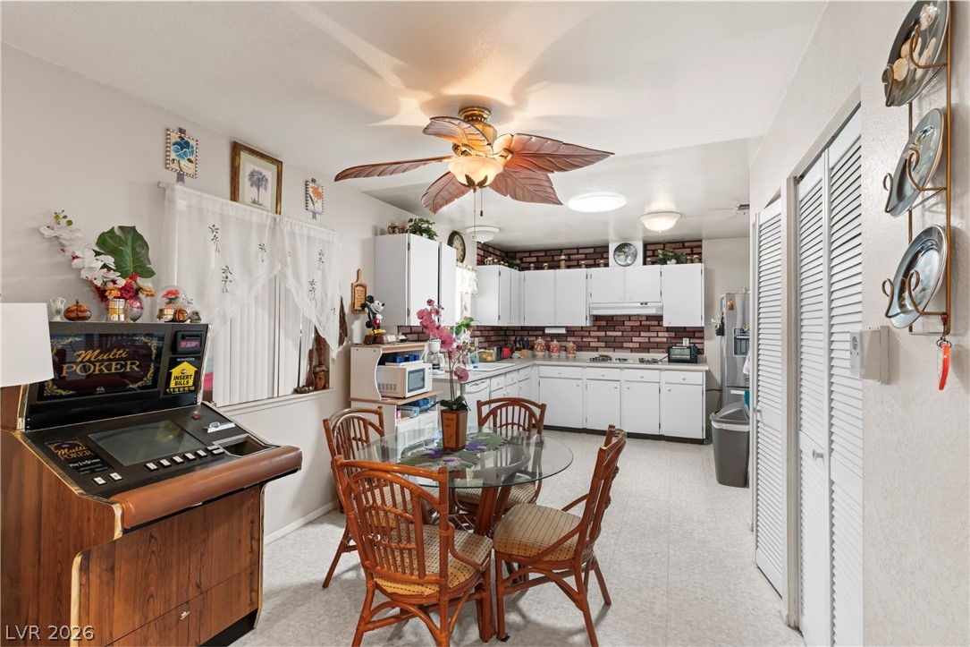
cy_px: 324
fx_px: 458
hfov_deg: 93.3
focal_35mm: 17
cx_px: 485
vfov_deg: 70.4
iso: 500
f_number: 8
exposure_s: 1/5
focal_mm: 17
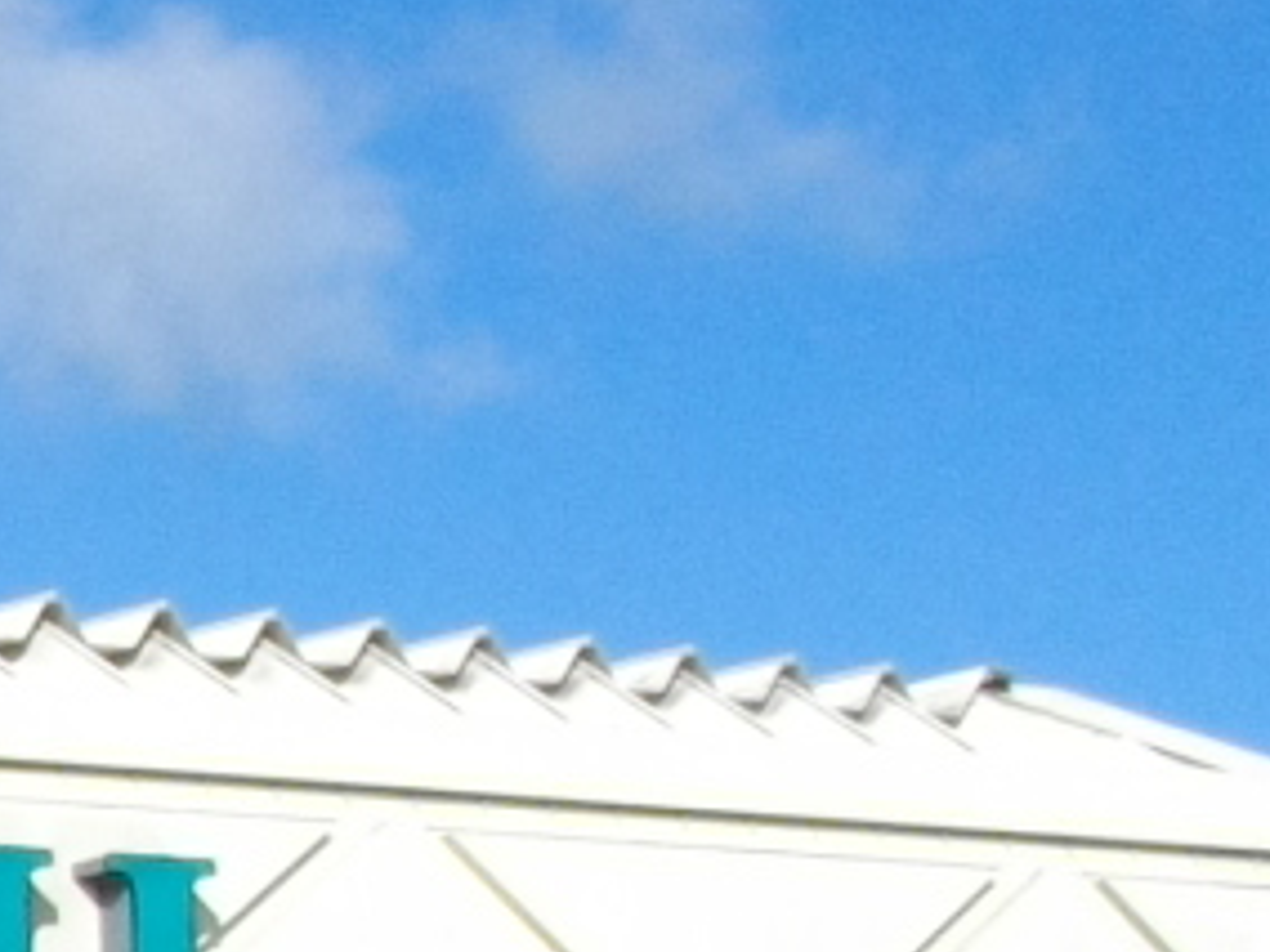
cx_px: -2146
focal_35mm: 231
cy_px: 1953
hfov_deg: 7.7
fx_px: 8475
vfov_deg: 6.2
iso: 100
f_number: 5.5
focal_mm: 5.7
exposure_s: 1/500
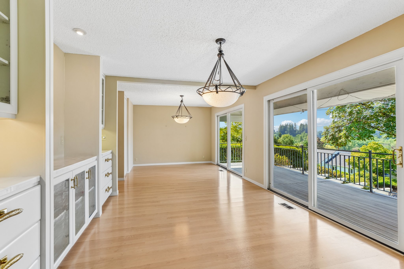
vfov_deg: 73.7
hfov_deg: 96.7
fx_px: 180
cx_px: 202
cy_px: 134
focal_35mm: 16
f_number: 8
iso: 400
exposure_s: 1/50
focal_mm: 16
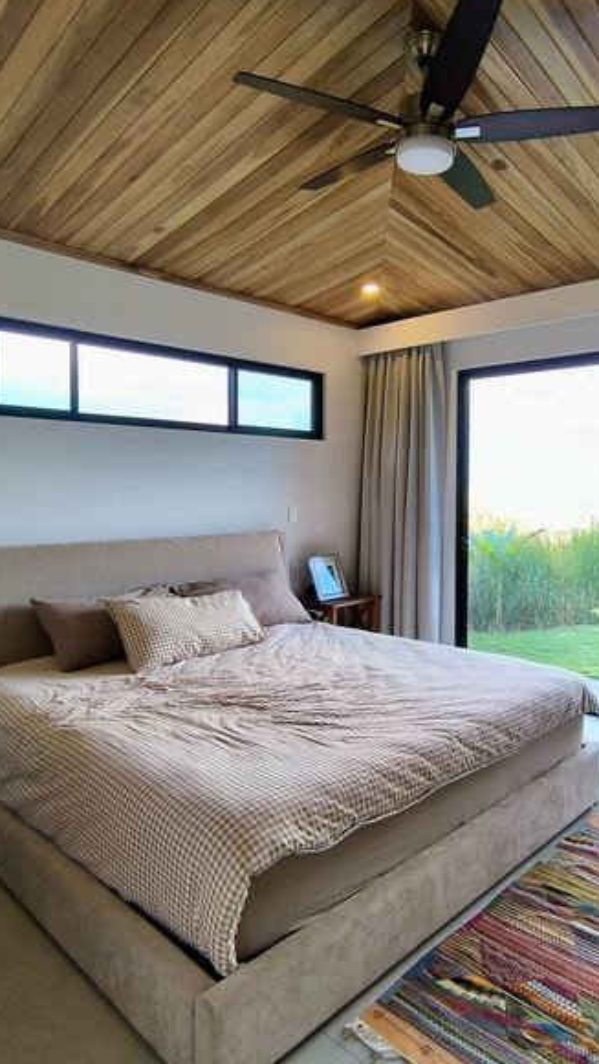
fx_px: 677
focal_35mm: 24
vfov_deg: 76.3
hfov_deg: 46.9
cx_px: 403
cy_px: 529
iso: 80
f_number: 2.2
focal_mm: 1.65
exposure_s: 1/100
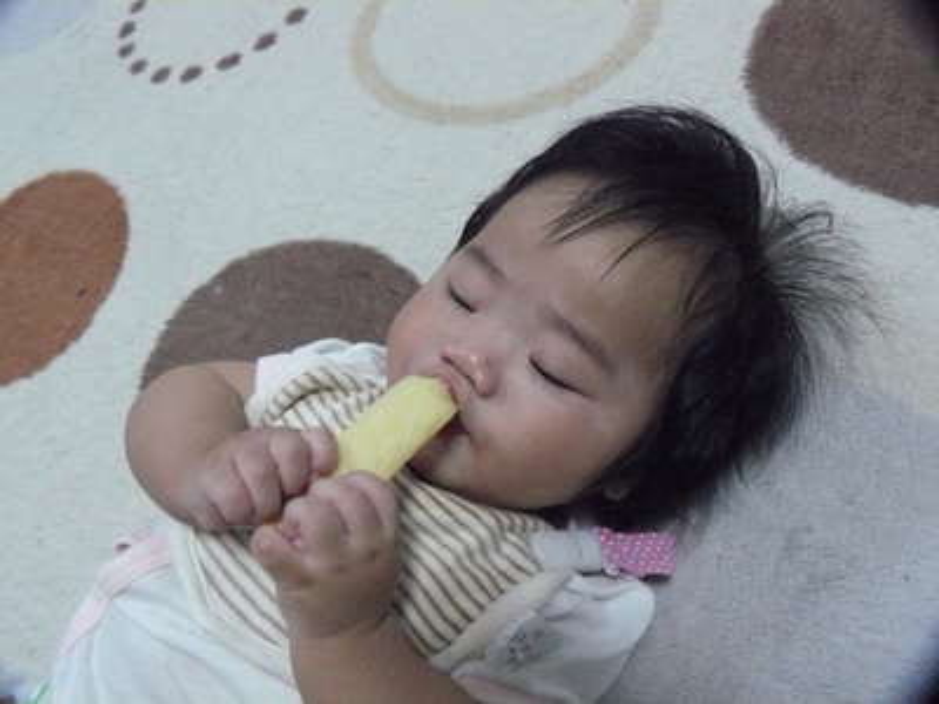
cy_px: 352
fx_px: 977
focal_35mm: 36
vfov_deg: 39.7
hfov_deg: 51.4
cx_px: 470
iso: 800
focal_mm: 6
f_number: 2.8
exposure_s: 1/100
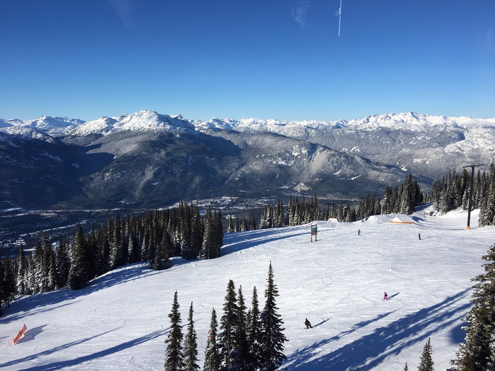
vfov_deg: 48.2
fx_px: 415
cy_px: 186
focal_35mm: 29
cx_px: 248
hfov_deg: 61.7
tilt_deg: -11.2
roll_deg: -2.7
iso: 25
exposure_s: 1/1040
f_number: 2.2
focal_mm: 4.15
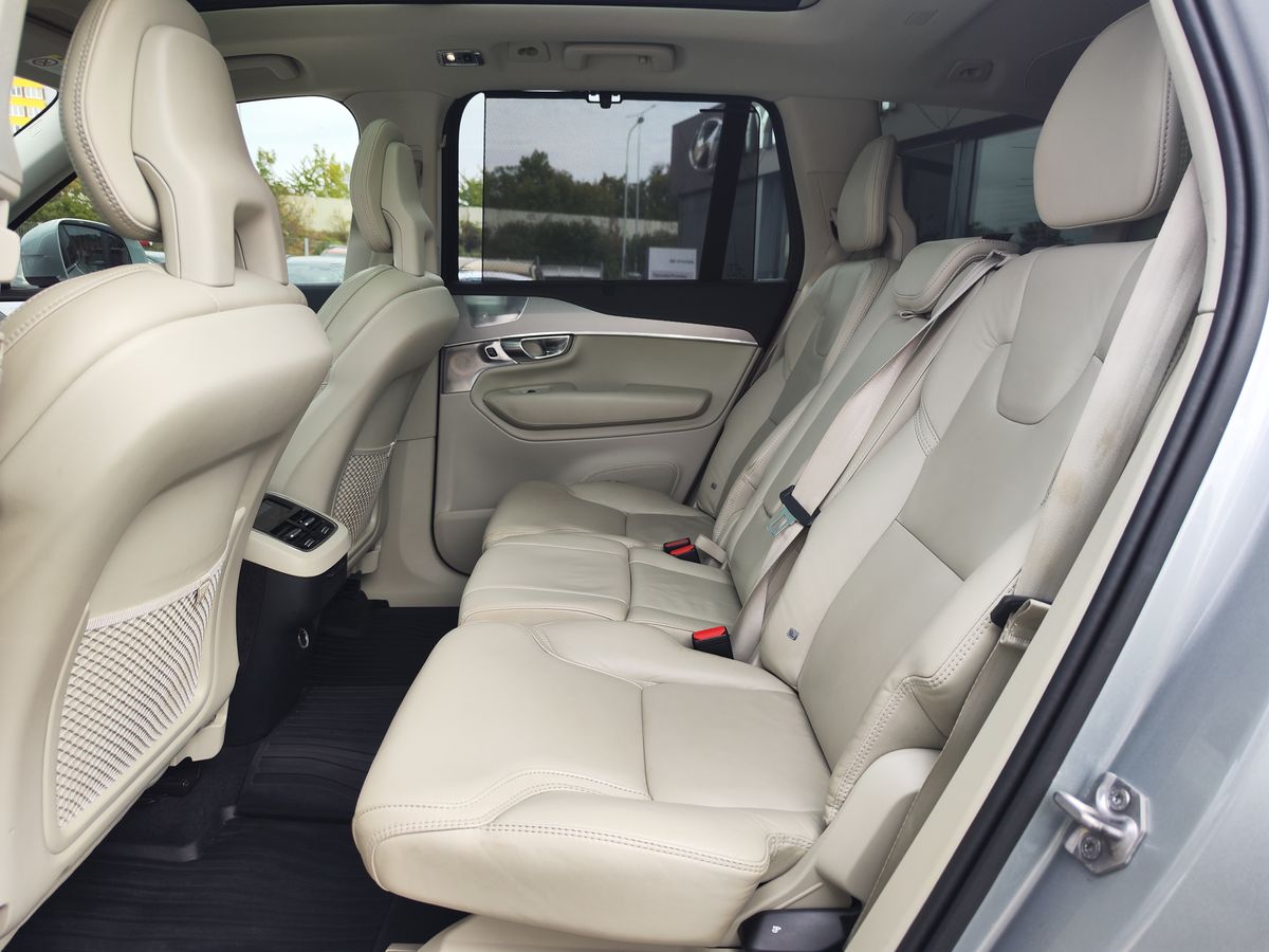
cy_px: 476
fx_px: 843
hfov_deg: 73.9
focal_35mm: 23
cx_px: 634
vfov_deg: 58.9
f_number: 1.69
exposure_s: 1/190
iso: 50
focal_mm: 7.01
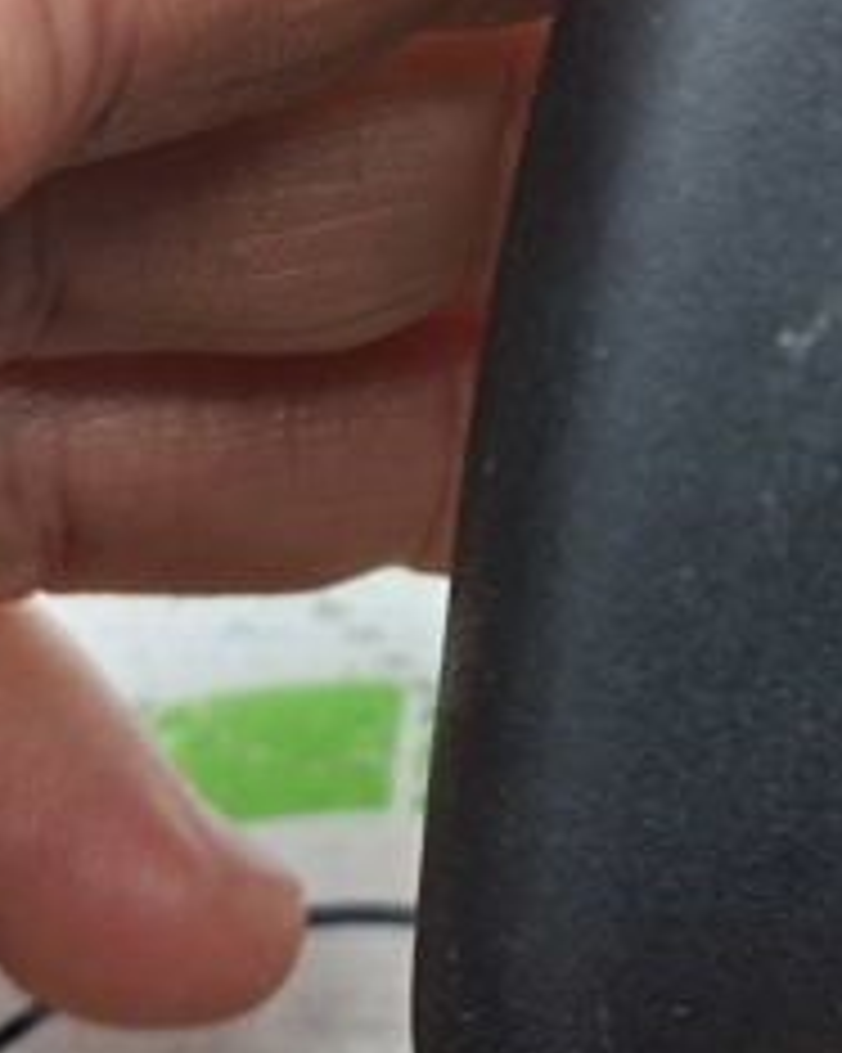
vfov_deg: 26.3
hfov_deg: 20.7
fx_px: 2244
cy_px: 380
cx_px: 788
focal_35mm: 72
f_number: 1.8
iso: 64
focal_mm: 4
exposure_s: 1/60
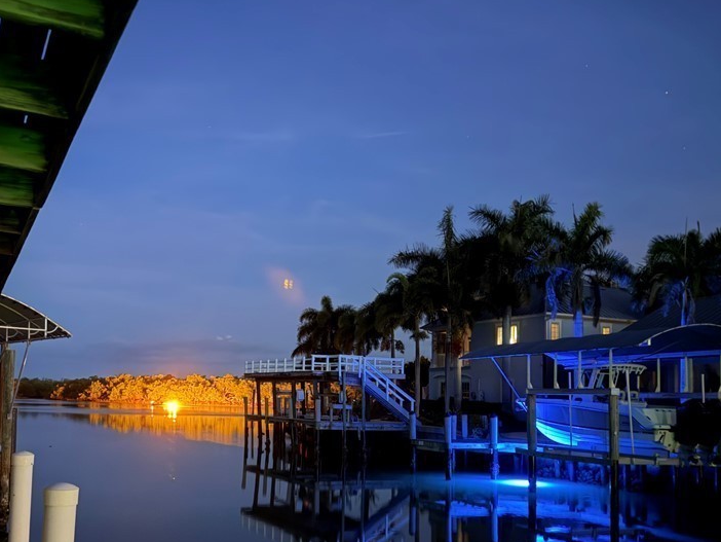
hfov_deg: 51.4
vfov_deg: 40.3
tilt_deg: +3.0
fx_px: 729
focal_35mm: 35
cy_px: 350
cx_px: 229
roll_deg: -0.4
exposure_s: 1/2
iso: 2500
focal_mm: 6.76
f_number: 1.78
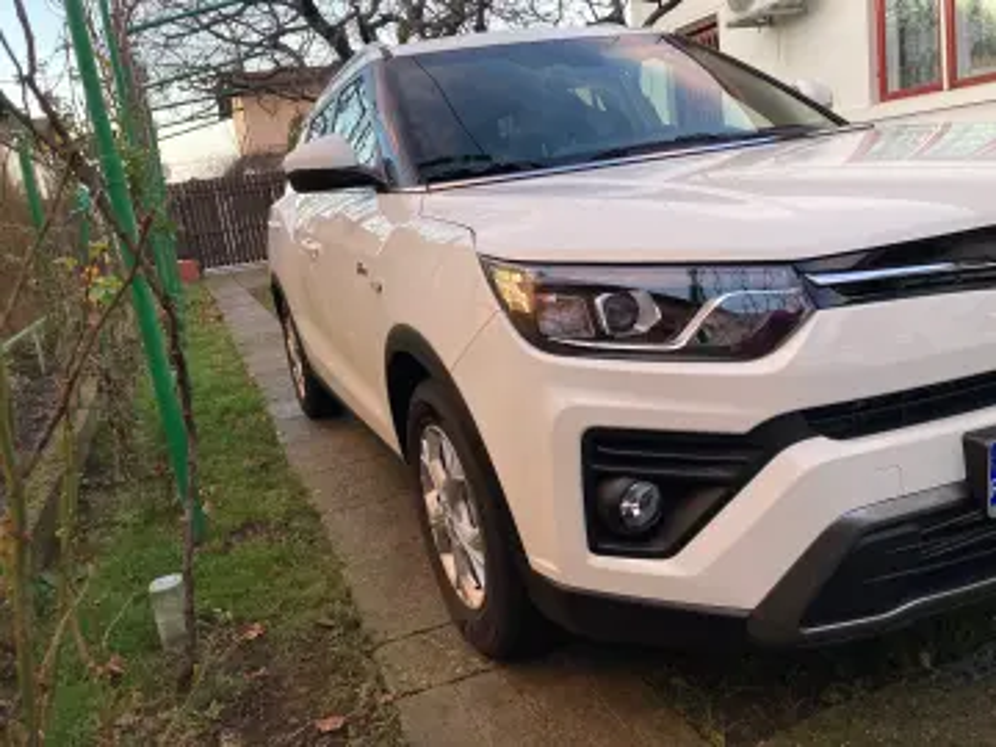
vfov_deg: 49.7
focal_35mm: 28
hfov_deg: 63.4
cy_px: 374
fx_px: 806
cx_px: 498
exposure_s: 1/60
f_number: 1.8
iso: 160
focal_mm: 3.99
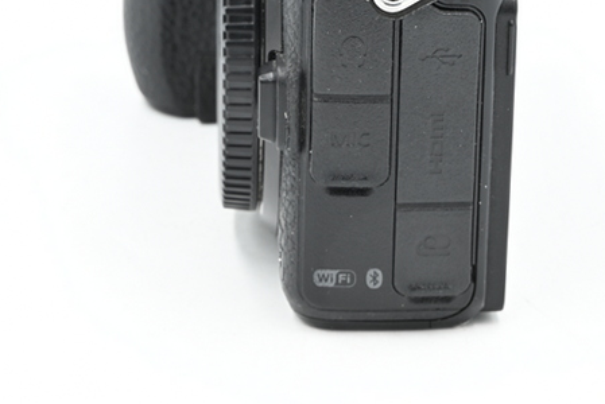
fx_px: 2724
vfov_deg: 8.4
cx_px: 350
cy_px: 2
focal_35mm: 162
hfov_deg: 12.7
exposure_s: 1/13
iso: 200
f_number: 14
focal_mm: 75
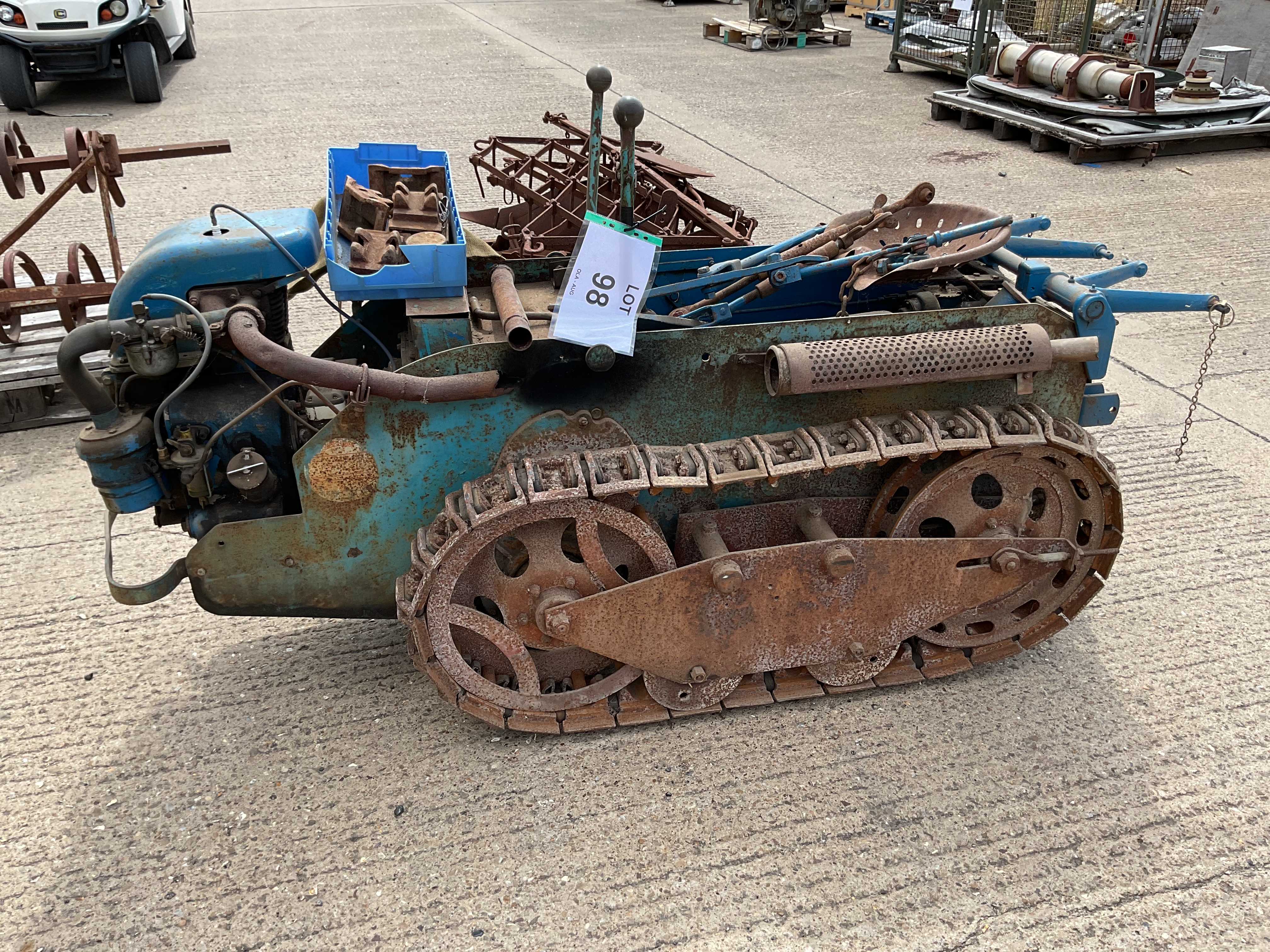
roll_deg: -1.8
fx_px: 1064
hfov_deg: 61.7
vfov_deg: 48.2
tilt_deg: -29.3
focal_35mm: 29
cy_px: 476
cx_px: 635
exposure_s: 1/709
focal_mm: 3
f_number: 1.8
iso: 16
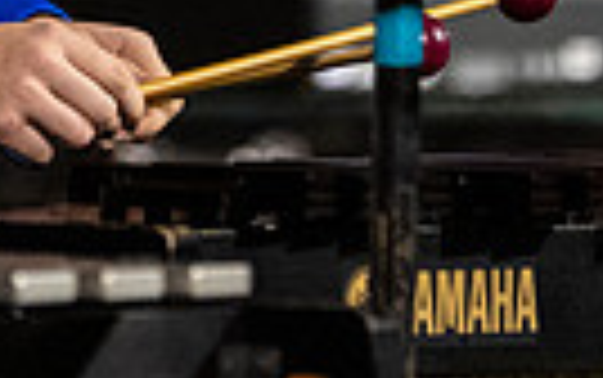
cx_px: -31
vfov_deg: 1.4
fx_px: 15526
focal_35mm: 944
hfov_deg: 2.2
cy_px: -752
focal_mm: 150
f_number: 2.8
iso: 4000
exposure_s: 1/500
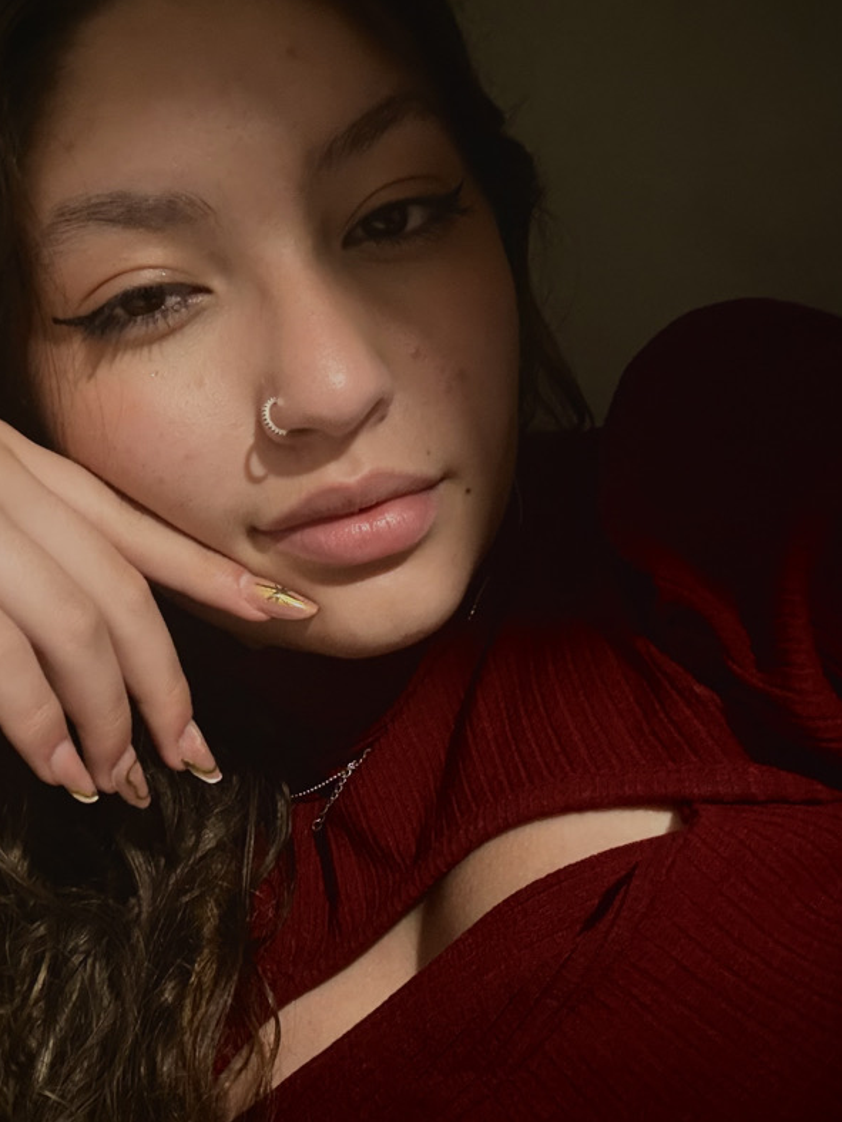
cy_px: 542
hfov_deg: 36.6
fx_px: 1265
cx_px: 325
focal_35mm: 39
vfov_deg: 47.9
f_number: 1.9
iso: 500
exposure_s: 1/30
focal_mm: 2.69
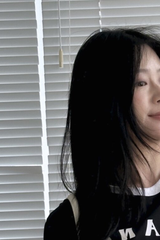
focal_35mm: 131
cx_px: 149
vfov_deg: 15.3
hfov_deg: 10.4
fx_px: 873
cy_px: 245
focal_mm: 6.86
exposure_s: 1/380
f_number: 1.78
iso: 64
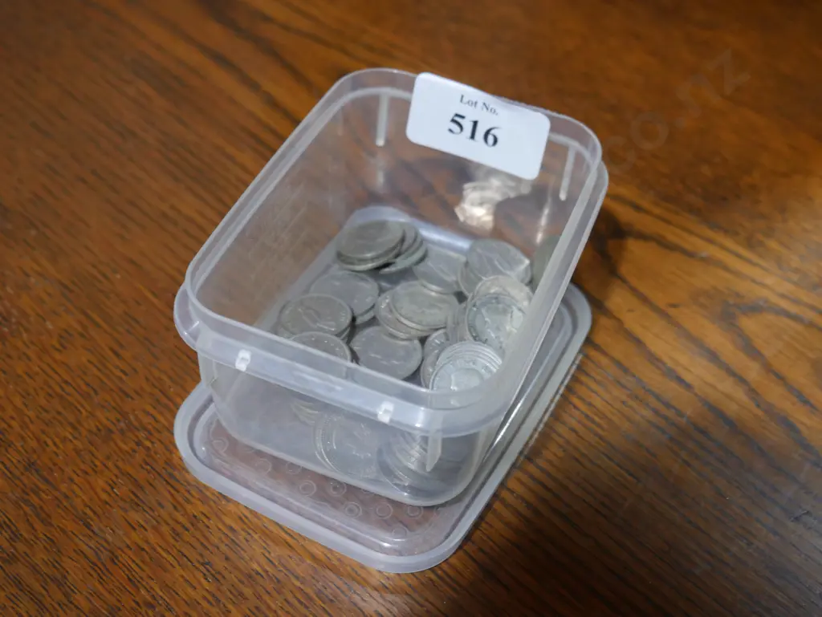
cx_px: 411
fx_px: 1188
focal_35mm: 50
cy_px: 308
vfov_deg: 29.1
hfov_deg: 38.2
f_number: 5.3
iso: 640
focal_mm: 25
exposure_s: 1/60
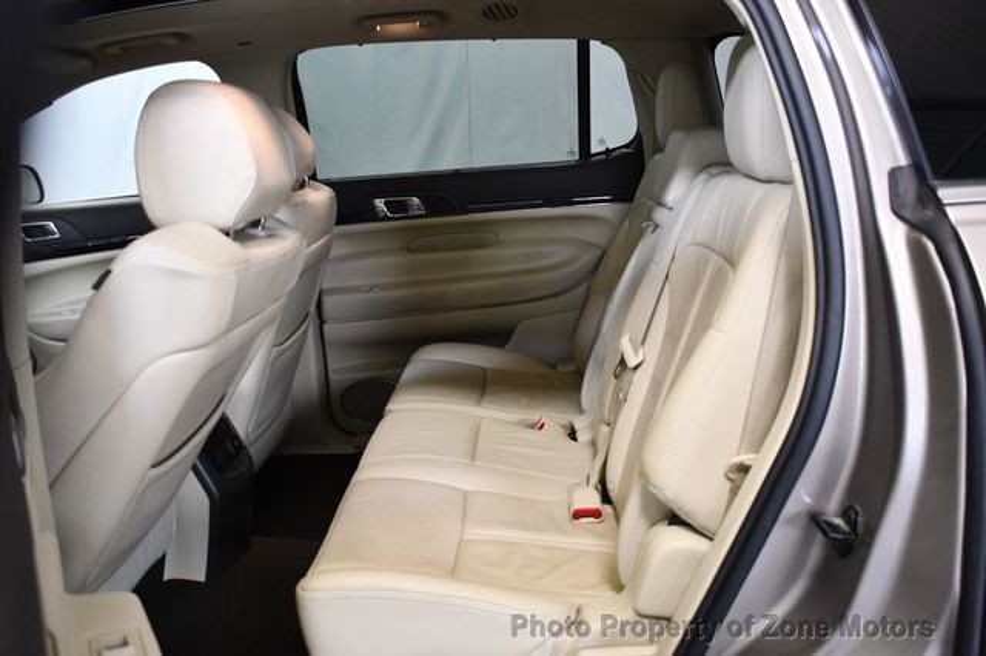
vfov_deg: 39.9
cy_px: 328
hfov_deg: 57.2
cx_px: 493
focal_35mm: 33
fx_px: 903
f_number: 3.8
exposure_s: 1/125
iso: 2500
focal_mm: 22
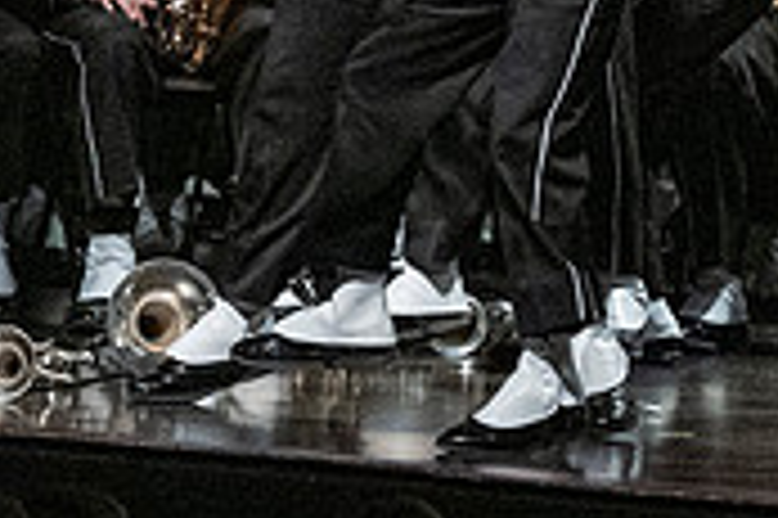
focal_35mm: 706
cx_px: 396
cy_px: -252
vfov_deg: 1.9
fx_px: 15243
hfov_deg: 2.9
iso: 4000
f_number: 4
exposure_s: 1/500
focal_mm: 140
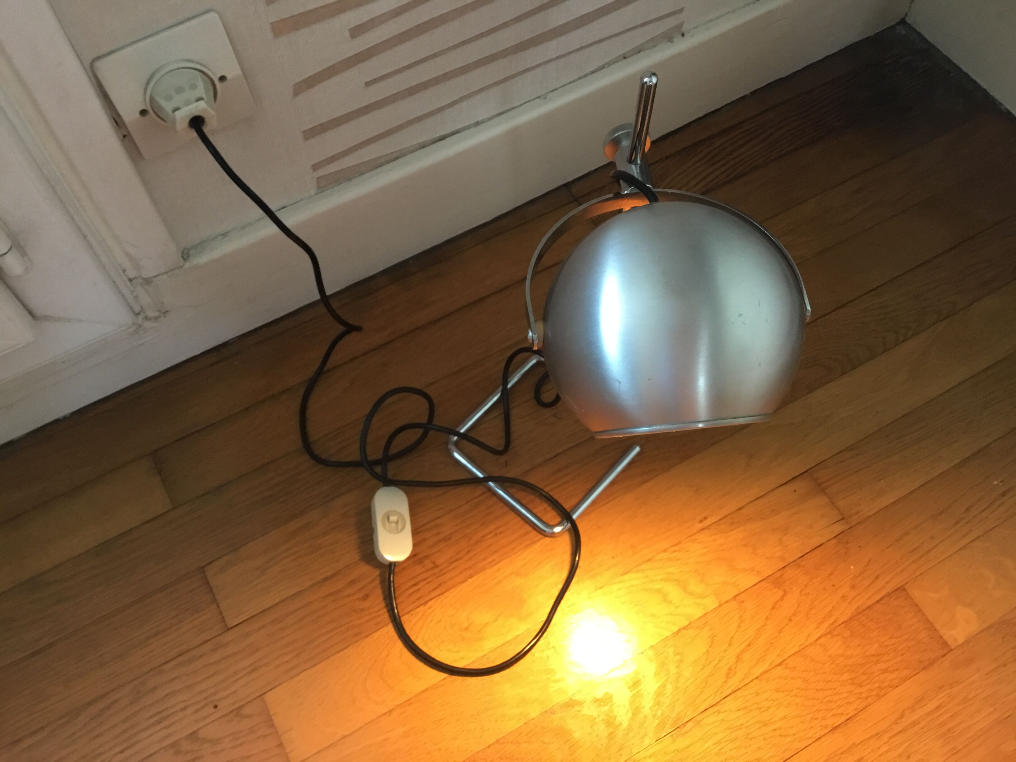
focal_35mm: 31
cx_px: 508
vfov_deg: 45.4
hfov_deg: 58.4
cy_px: 381
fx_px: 910
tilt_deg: -60.4
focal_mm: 3.3
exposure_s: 1/33
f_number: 2.4
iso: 125
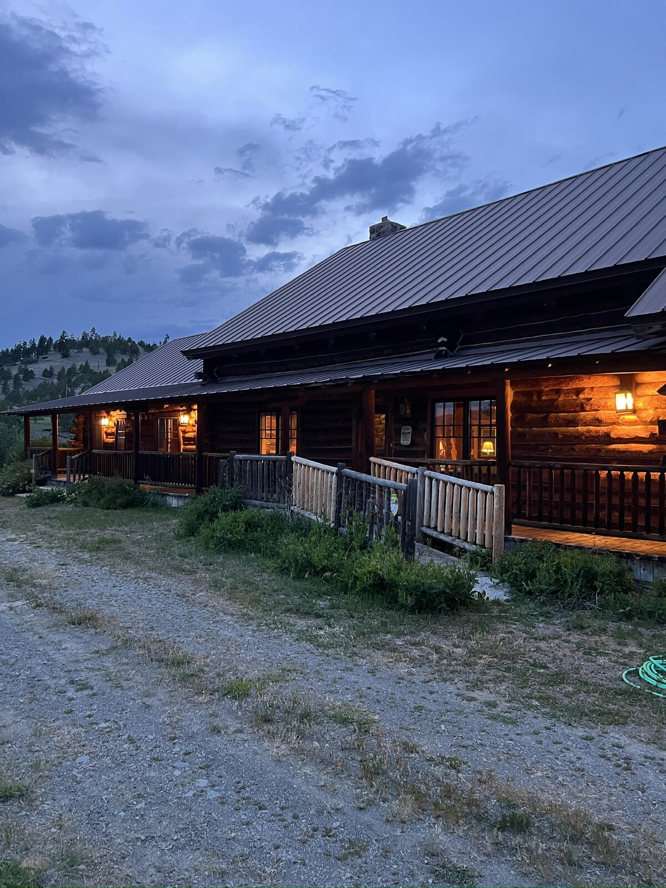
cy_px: 444
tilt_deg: +1.5
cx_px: 333
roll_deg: -0.3
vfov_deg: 67.3
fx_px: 667
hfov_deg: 53.1
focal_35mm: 26
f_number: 1.5
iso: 400
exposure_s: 1/40
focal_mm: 5.7
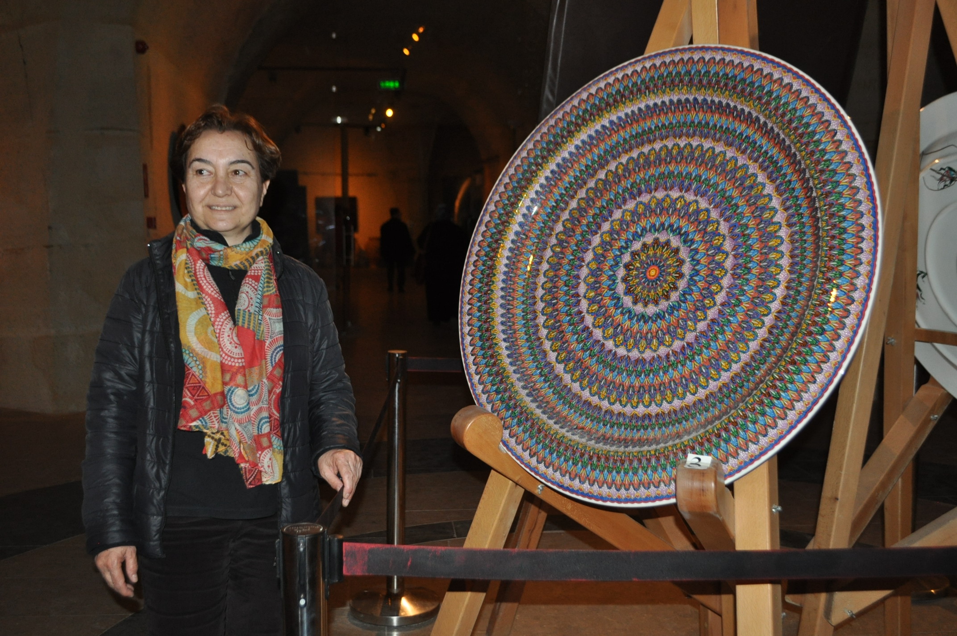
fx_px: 1035
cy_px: 318
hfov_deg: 49.6
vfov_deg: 34.1
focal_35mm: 39
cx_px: 478
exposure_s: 1/60
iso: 800
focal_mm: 26
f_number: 4.2
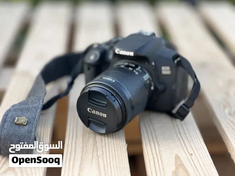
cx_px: 118
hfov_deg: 25.3
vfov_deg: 19.1
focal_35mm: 77
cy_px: 88
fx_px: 523
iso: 64
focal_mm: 9
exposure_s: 1/121
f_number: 2.8
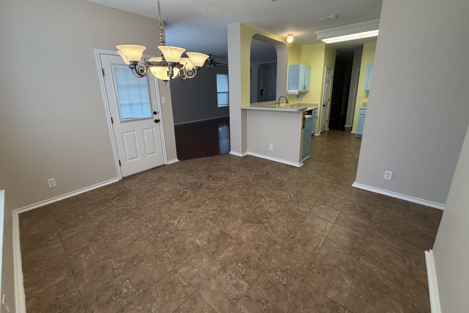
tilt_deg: -14.6
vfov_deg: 77.1
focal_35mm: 15
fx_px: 195
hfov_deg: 100.4
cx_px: 234
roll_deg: +1.5
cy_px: 140
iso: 200
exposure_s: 1/120
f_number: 2.2
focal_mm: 2.22
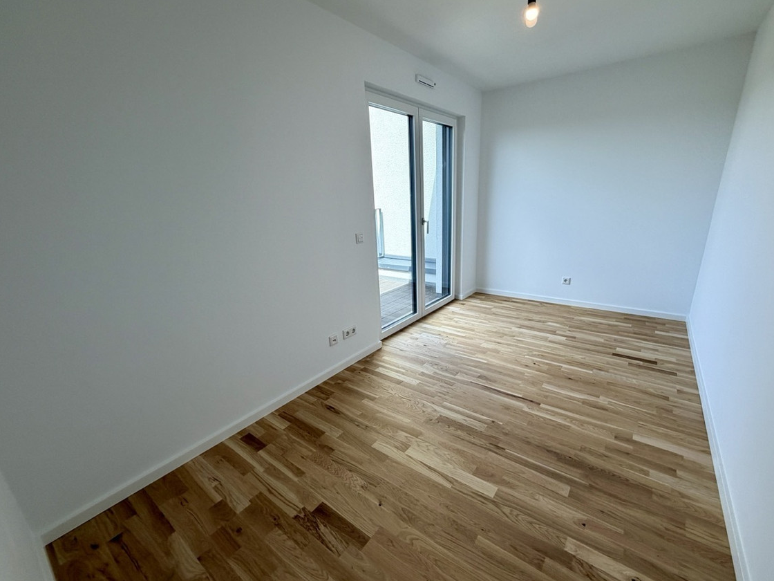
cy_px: 299
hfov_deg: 98.2
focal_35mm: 15
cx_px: 397
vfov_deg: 81.7
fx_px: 335
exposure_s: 1/152
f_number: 2.2
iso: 50
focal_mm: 2.22
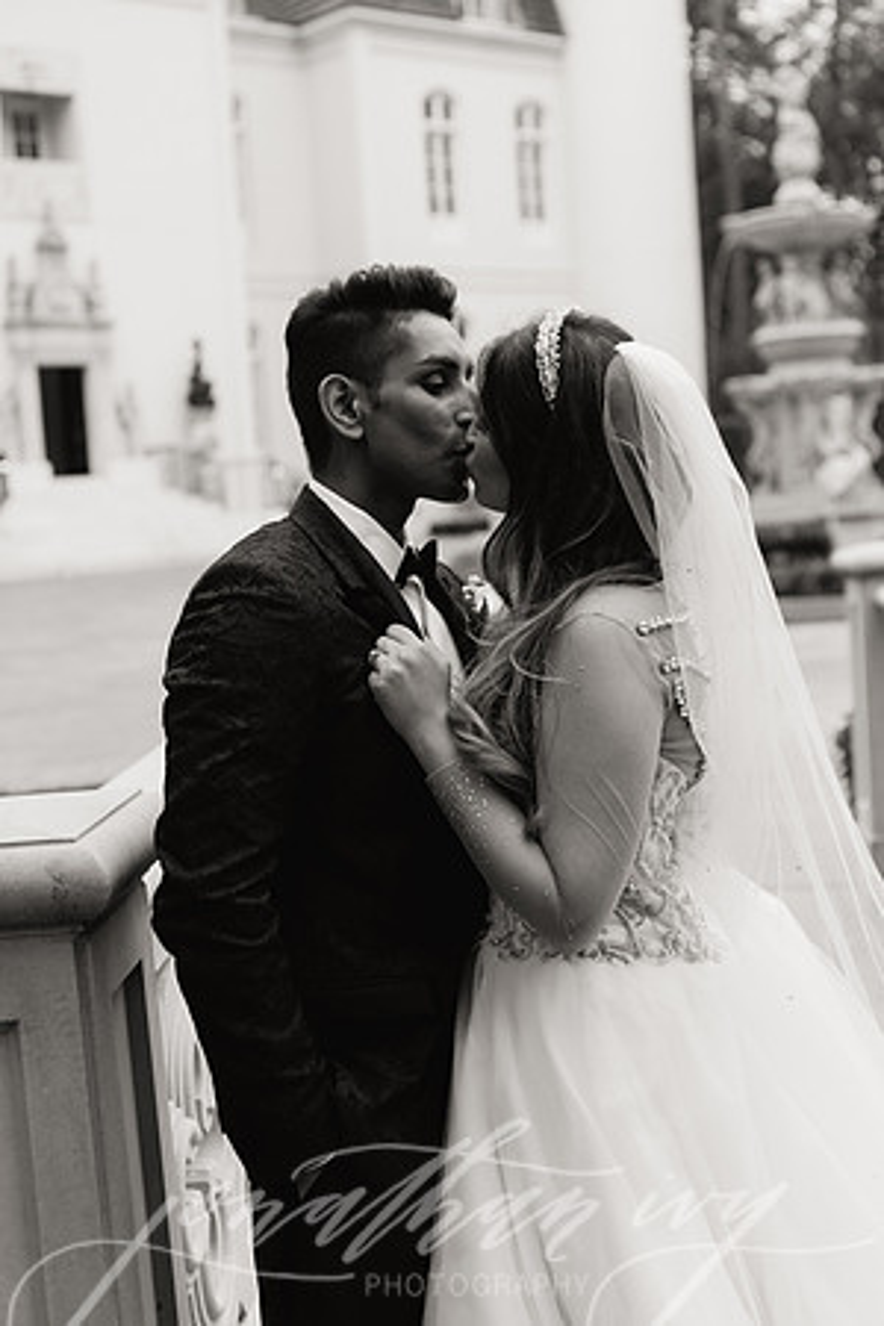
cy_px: 663
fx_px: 1915
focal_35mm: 52
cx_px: 442
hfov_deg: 26.0
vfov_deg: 38.2
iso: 320
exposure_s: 1/250
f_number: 4
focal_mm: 52
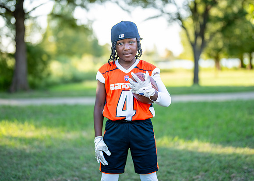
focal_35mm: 60
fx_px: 432
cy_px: 78
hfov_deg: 32.7
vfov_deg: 23.7
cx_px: 130
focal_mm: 50
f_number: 1.2
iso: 100
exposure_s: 1/800
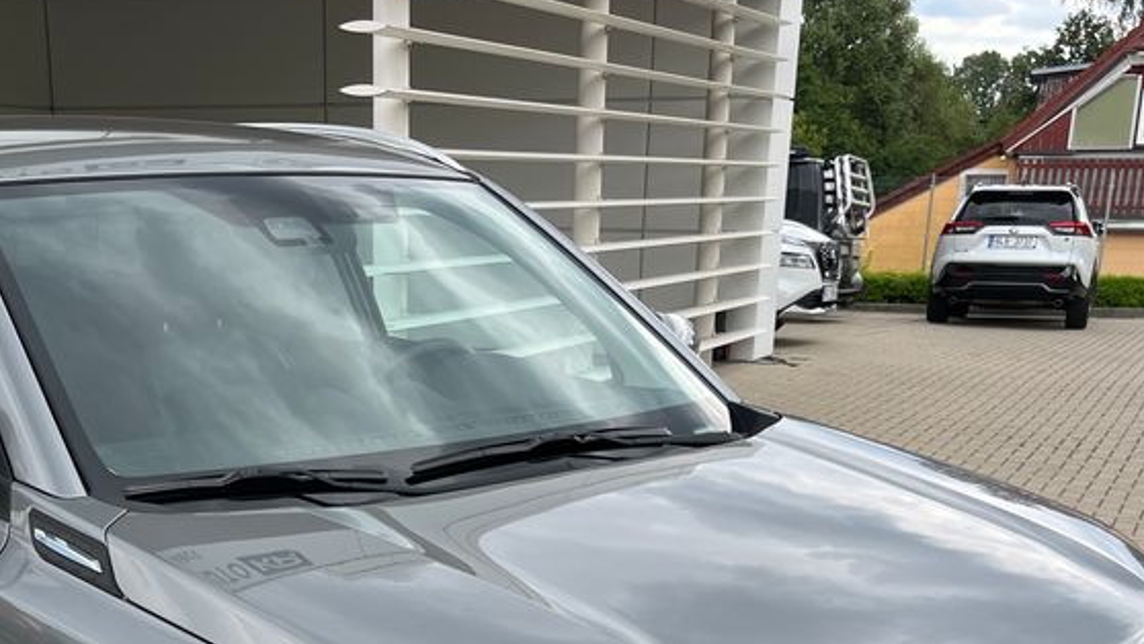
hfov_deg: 39.4
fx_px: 1578
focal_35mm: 52
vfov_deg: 21.5
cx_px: 394
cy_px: 759
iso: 50
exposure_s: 1/710
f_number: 1.6
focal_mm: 5.1
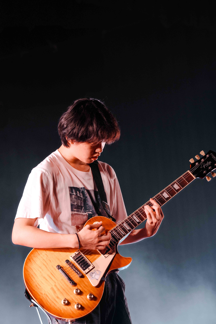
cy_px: 162
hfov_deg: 10.3
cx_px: 108
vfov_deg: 15.4
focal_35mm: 133
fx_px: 1197
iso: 1600
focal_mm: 133
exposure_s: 1/100
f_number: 6.3
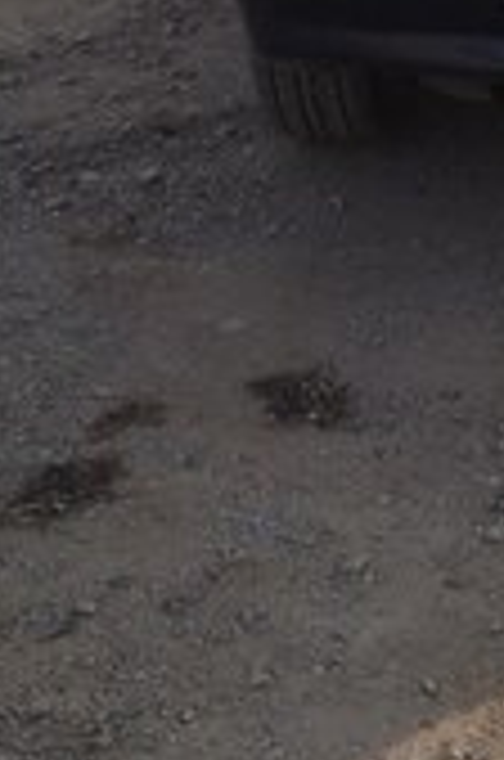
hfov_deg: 12.0
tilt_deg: -16.1
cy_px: -49
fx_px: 2256
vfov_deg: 18.5
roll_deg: -2.1
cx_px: 824
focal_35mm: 107
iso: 50
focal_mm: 4.28
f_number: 2.4
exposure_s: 1/876
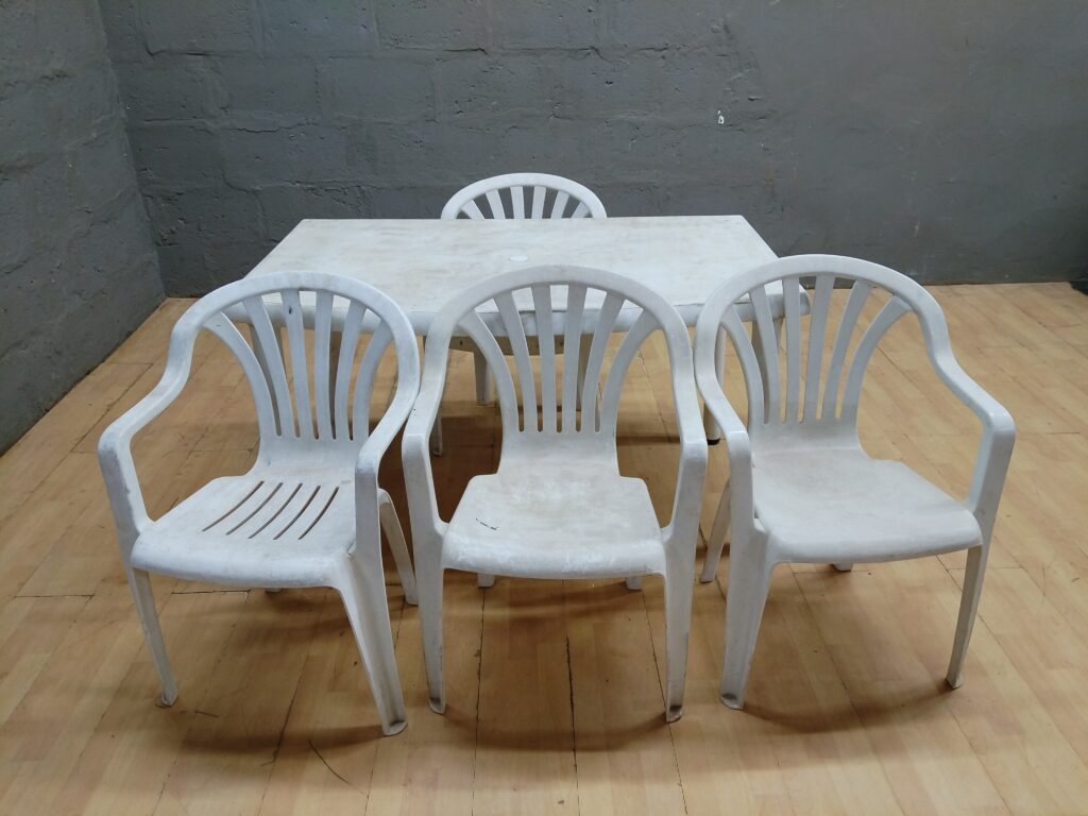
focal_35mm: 26
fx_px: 817
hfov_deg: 67.3
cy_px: 408
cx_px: 544
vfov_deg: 53.1
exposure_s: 1/25
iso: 346
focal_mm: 4.25
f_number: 1.8
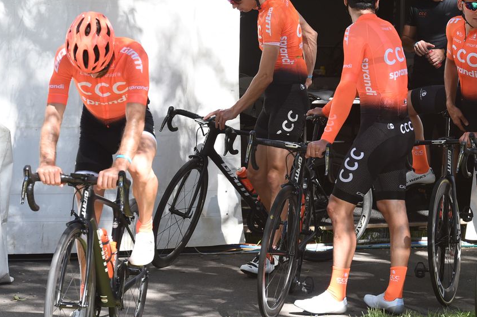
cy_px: 110
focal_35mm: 160
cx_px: 361
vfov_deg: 8.6
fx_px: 2118
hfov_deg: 12.8
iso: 2000
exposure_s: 1/400
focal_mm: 105
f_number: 11
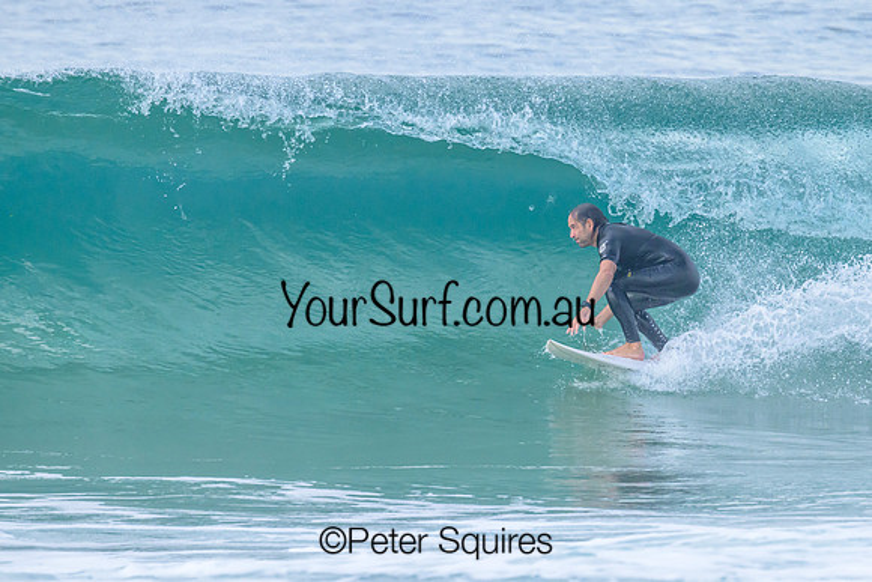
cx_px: 480
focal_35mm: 765
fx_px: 18528
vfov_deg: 1.8
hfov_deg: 2.7
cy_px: 247
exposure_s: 1/2000
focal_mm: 610
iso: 2200
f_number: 11
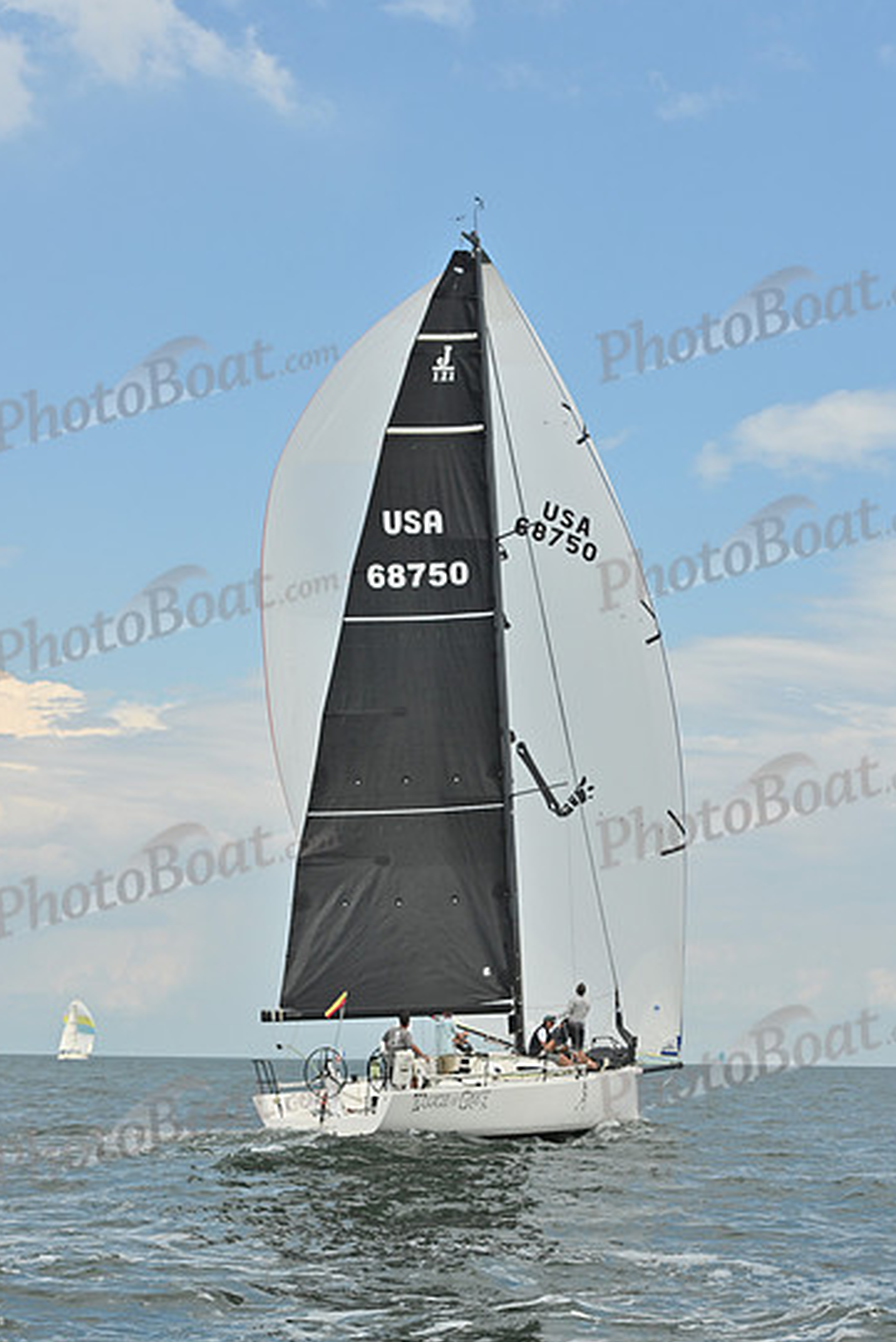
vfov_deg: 27.0
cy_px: 712
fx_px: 2798
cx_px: 468
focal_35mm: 75
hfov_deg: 18.2
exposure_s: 1/800
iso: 320
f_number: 13
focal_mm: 70
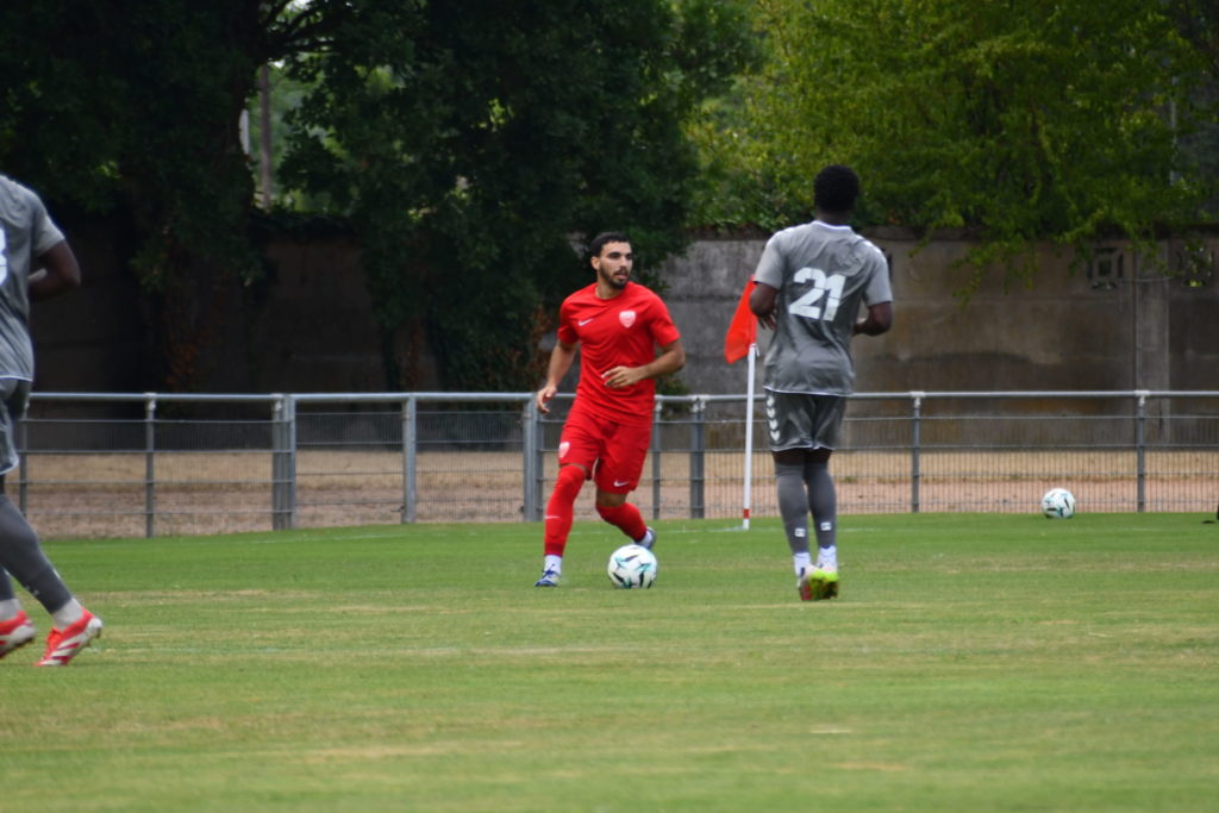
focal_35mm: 600
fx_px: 20318
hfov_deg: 3.4
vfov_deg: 2.3
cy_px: 406
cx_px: 610
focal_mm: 300
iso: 360
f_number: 6.3
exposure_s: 1/500
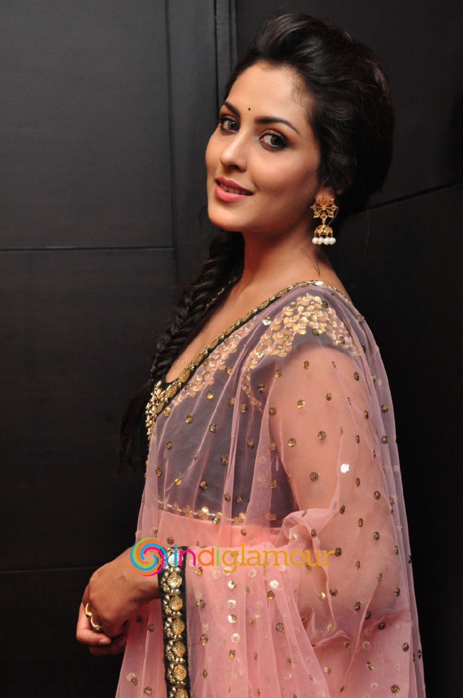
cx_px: 232
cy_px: 349
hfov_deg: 14.7
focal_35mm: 93
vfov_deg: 21.9
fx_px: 1800
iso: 1600
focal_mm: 62
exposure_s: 1/125
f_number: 8
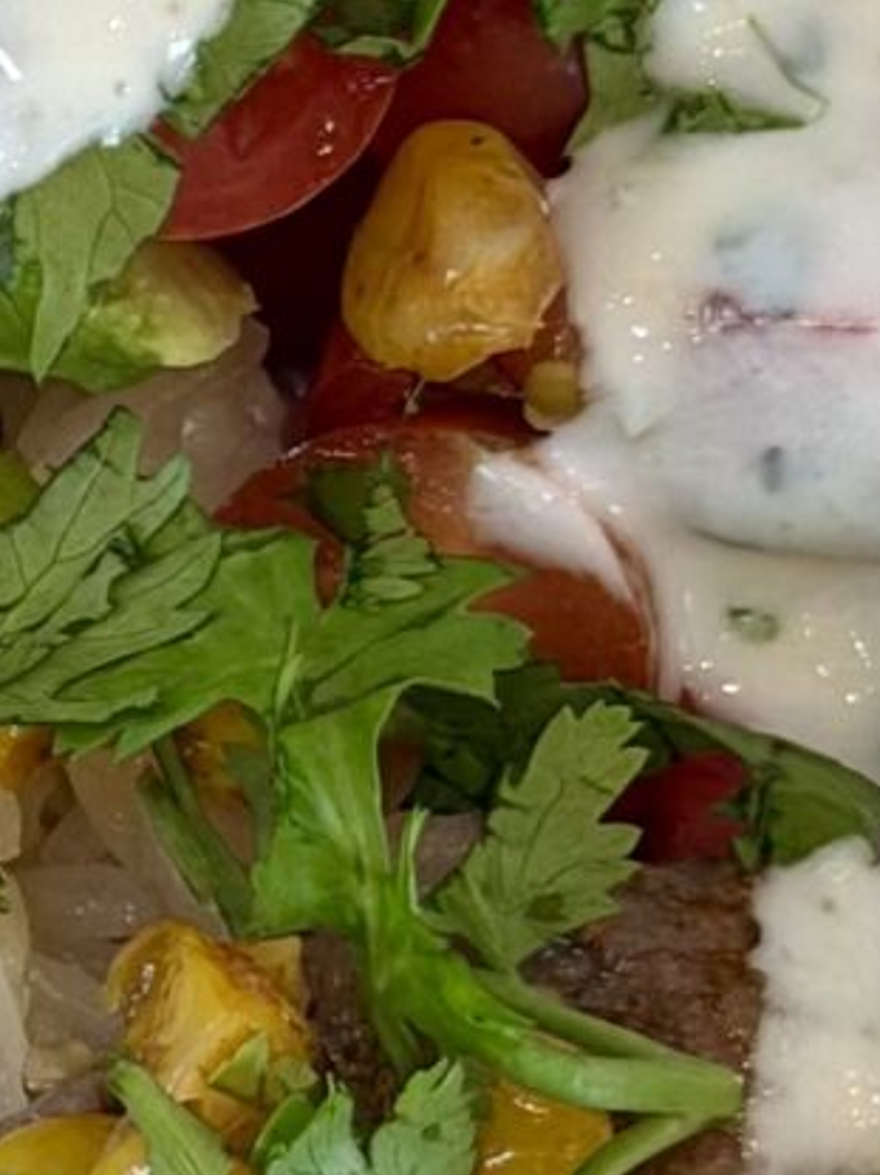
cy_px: 677
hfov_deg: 5.0
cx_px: -707
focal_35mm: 296
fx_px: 10038
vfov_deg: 6.7
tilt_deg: -82.1
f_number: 1.78
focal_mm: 6.76
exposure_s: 1/120
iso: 80
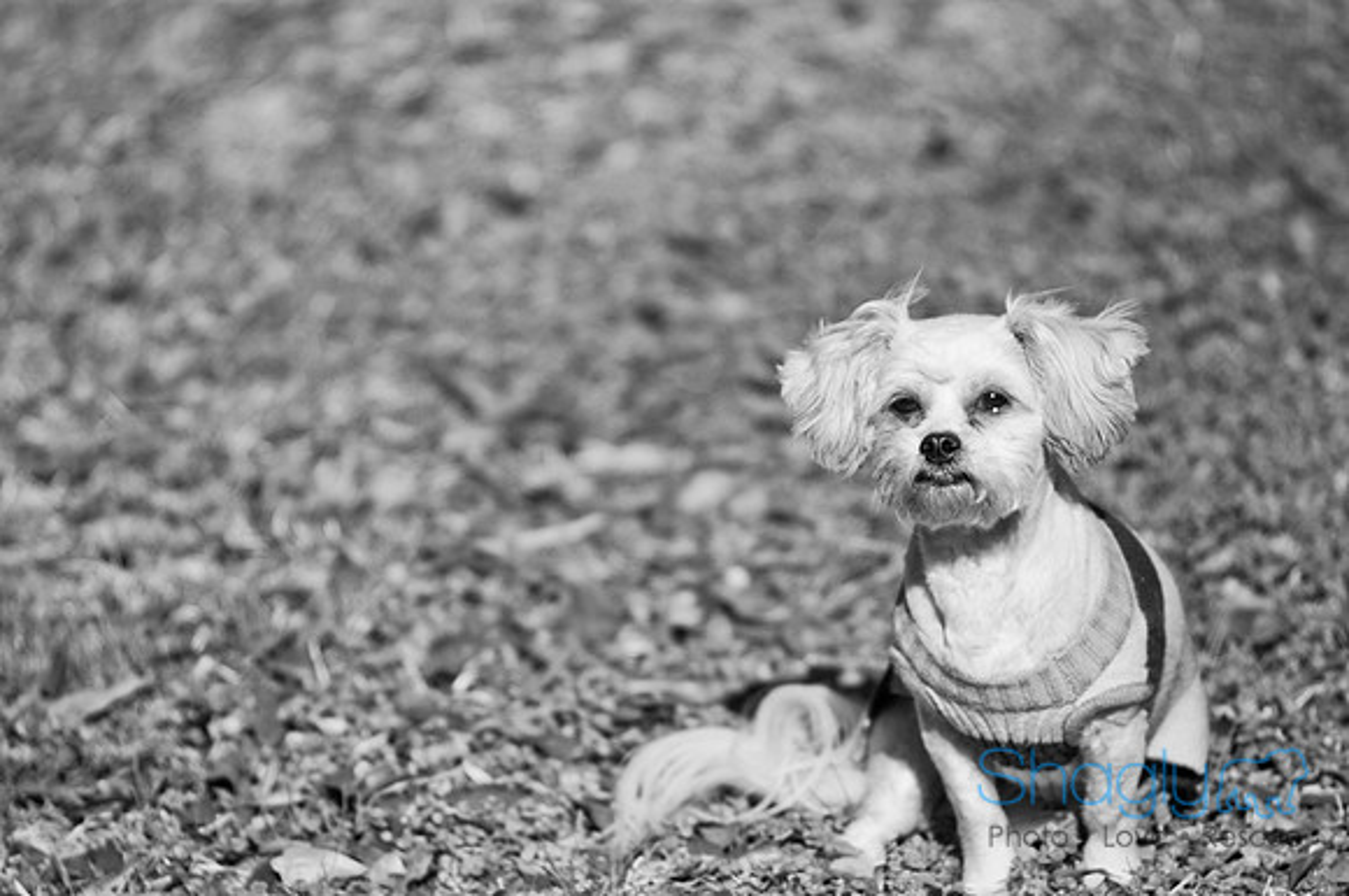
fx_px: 9261
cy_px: 448
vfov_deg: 5.5
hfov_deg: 8.3
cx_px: 674
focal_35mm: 248
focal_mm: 165
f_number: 2.8
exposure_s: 1/4000
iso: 200
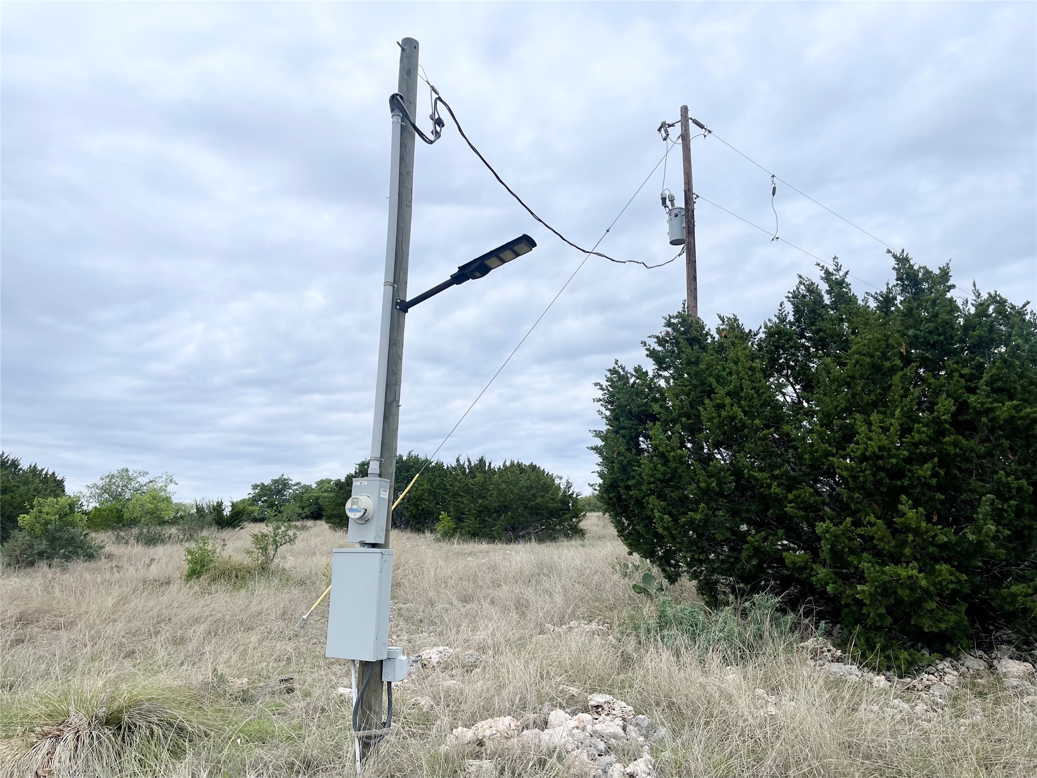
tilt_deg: +11.0
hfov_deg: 69.4
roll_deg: -0.7
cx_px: 518
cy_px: 389
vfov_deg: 54.9
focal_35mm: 25
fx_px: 749
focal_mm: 5.1
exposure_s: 1/6250
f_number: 1.6
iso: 32
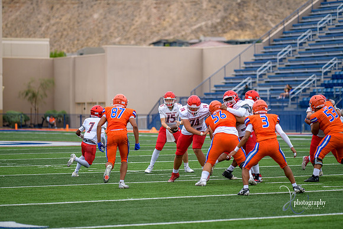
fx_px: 1620
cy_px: 114
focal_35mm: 170
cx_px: 172
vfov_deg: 8.1
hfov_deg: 12.1
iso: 200
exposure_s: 1/800
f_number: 2.8
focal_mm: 170
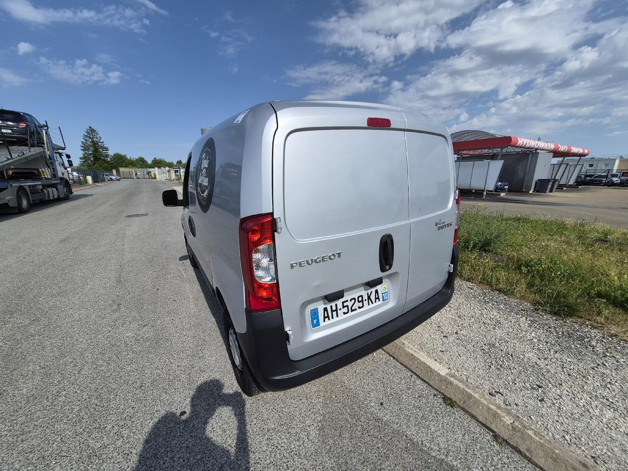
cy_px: 236
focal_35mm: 13
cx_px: 314
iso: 40
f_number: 2.2
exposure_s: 1/3333
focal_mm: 1.74
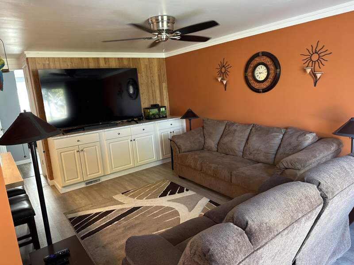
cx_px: 177
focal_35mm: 24
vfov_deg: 56.8
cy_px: 132
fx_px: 245
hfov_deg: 71.6
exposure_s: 1/60
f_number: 1.78
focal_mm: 6.86
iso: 250
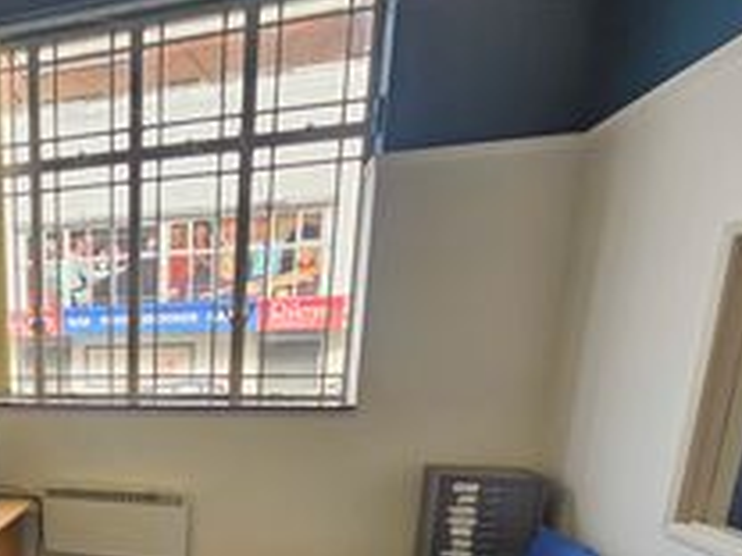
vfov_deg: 50.5
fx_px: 536
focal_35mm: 25
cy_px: 467
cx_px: 57
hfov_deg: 58.0
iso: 50
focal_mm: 2.2
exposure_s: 1/50
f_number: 2.2
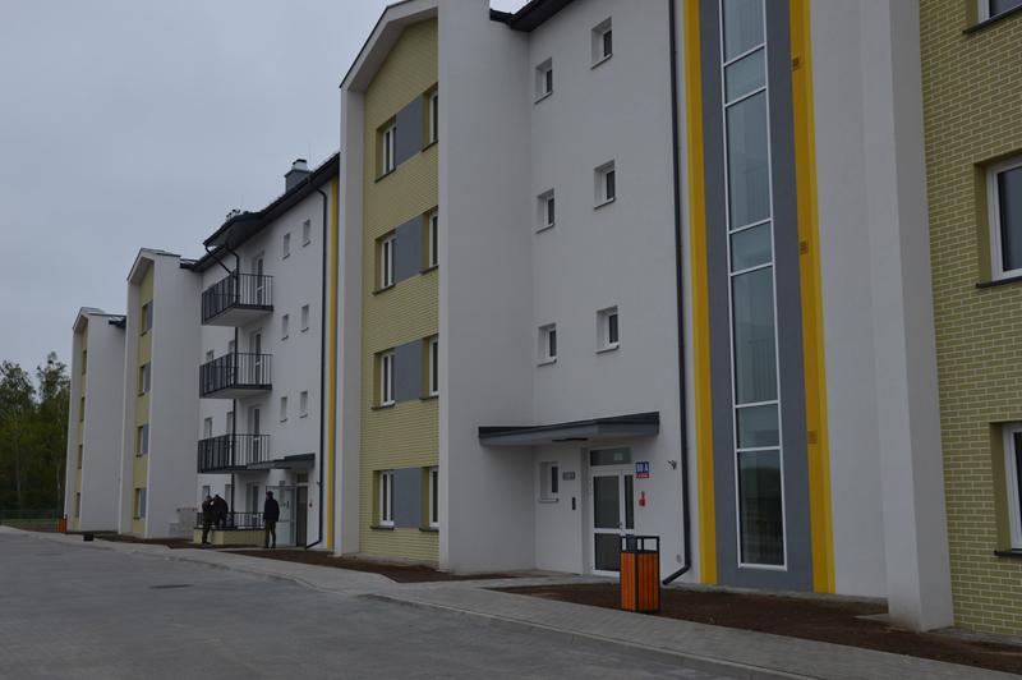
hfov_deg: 49.6
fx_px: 1106
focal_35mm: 39
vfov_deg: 34.2
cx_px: 511
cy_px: 340
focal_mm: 26
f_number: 5.6
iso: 110
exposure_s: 1/125
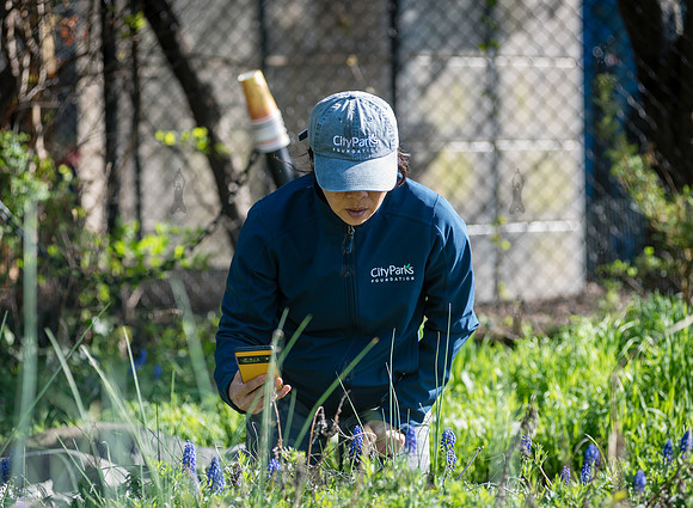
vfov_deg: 9.4
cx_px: 337
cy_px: 251
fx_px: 3102
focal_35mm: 156
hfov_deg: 12.7
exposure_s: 1/160
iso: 80
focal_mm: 145
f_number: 4
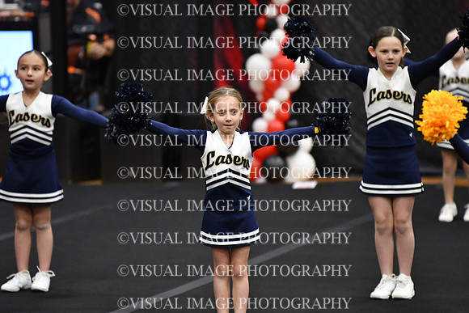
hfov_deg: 6.9
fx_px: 3909
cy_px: 156
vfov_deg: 4.6
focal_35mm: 300
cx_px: 234
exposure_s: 1/800
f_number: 2.8
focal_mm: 200
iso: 5000
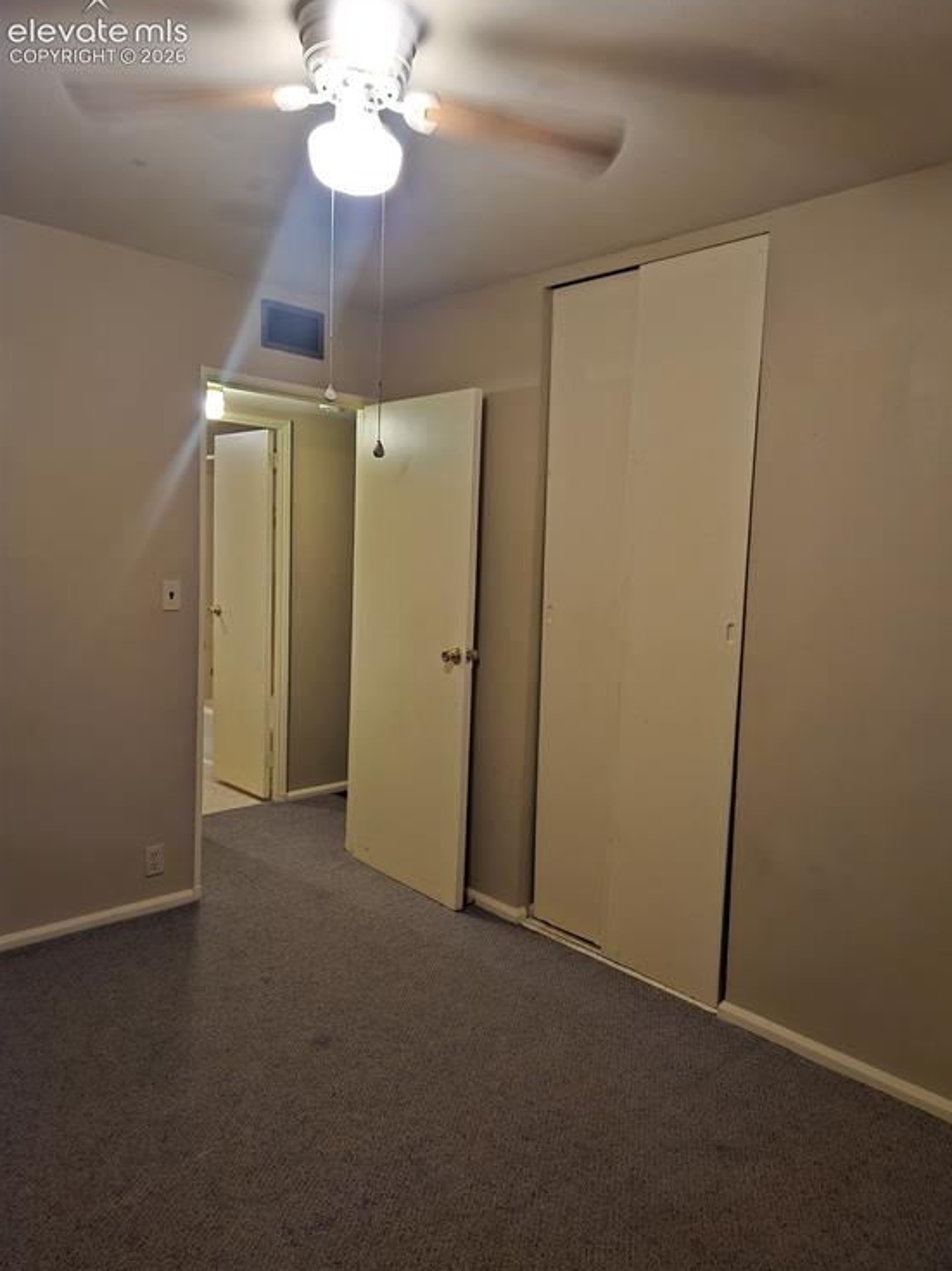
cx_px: 495
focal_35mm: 24
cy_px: 641
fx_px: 881
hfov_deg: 56.7
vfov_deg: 71.6
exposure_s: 1/15
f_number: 1.8
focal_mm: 5.4
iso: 160
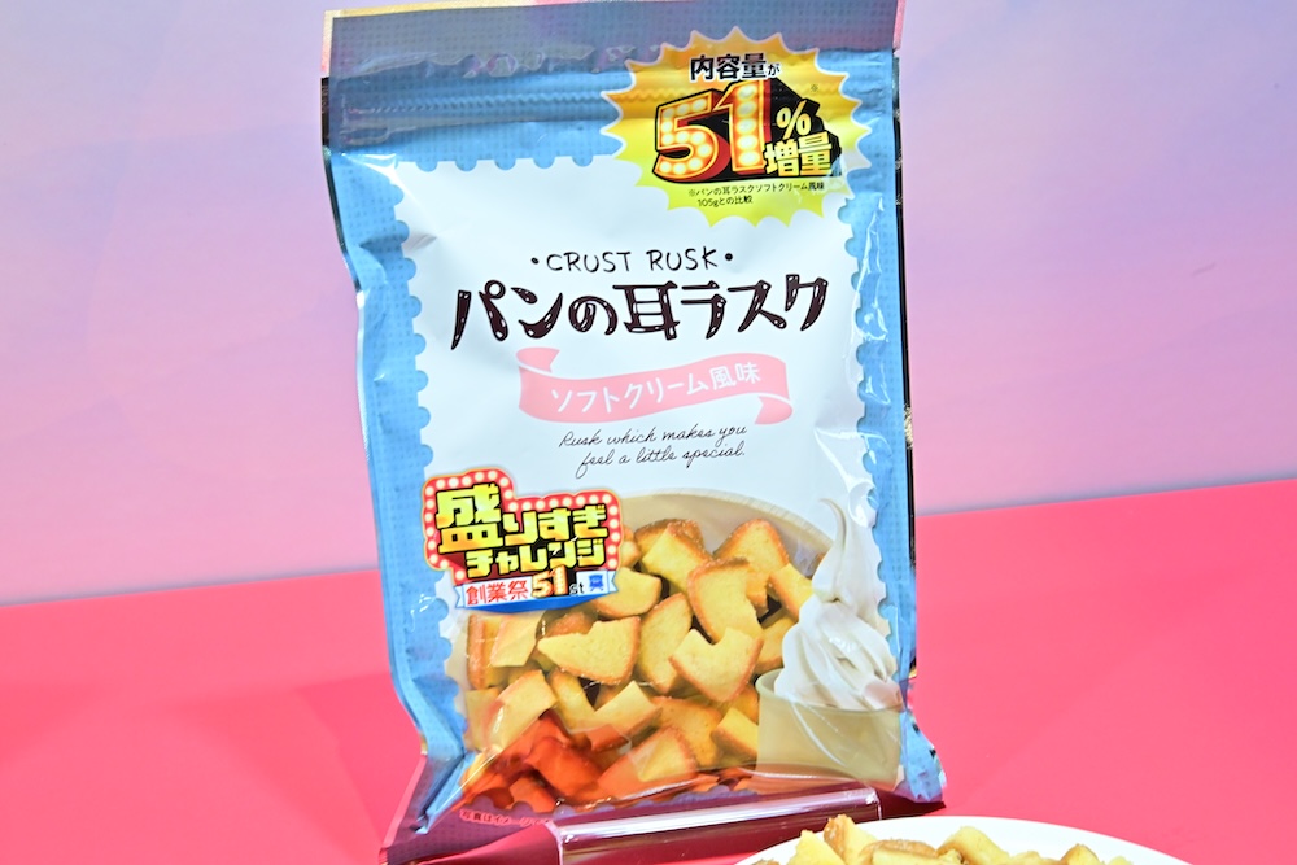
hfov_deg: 33.4
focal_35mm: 60
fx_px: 2162
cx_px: 648
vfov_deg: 22.6
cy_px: 432
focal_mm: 60
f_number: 14
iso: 4000
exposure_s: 1/100
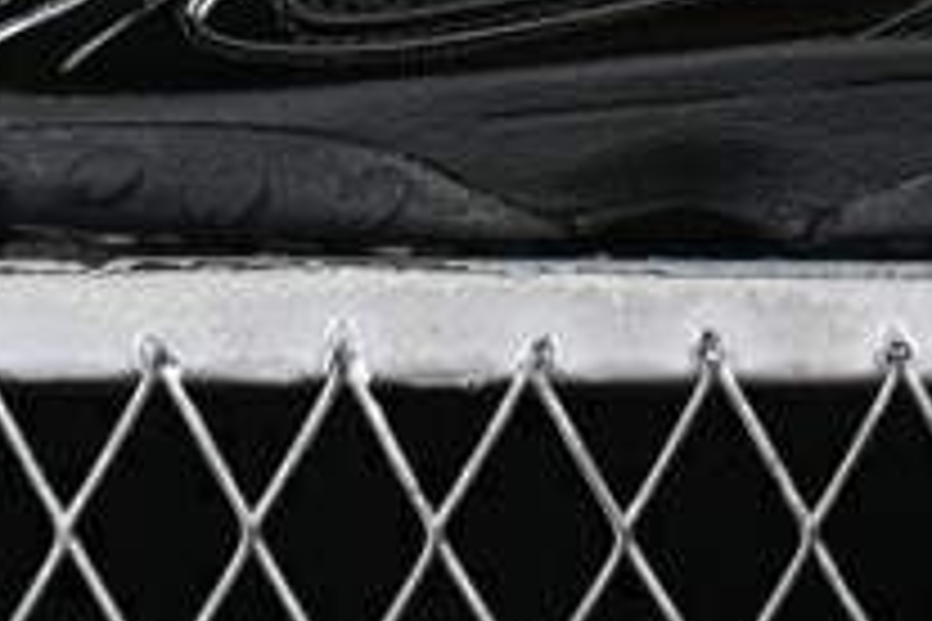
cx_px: 563
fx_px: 6834
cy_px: -410
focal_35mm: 264
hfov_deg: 7.8
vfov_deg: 5.1
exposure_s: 1/60
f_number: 6.3
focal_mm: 50
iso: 160
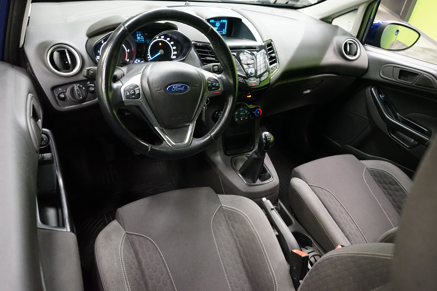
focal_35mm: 28
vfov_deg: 46.4
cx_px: 218
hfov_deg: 65.5
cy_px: 146
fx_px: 340
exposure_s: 1/50
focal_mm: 28
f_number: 5.6
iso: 6400
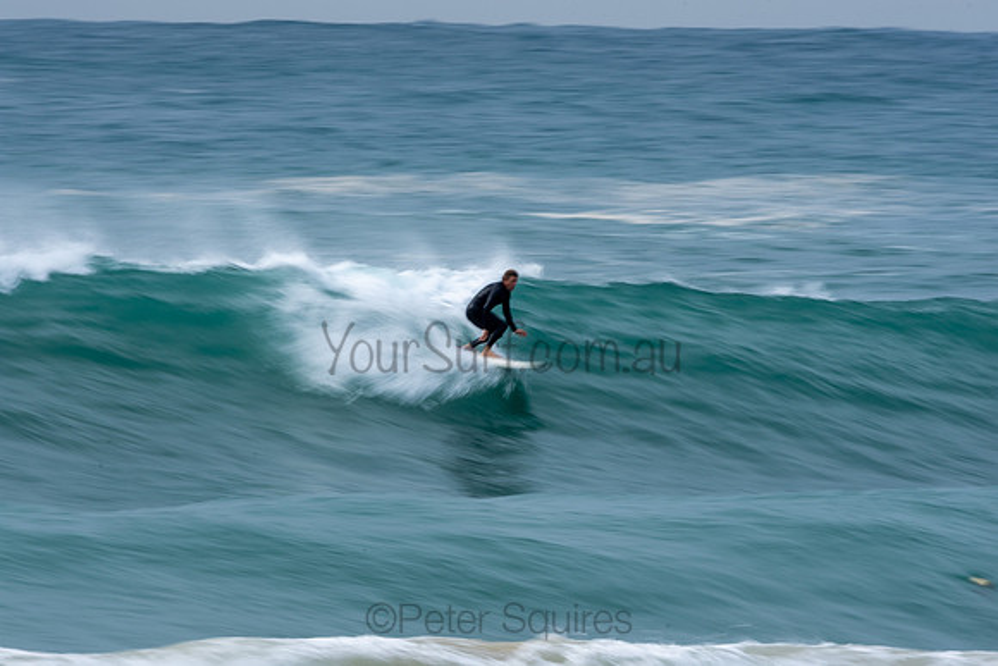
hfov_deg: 2.7
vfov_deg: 1.8
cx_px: 499
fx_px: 20796
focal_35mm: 750
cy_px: 333
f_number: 22
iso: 100
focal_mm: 500
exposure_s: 1/20
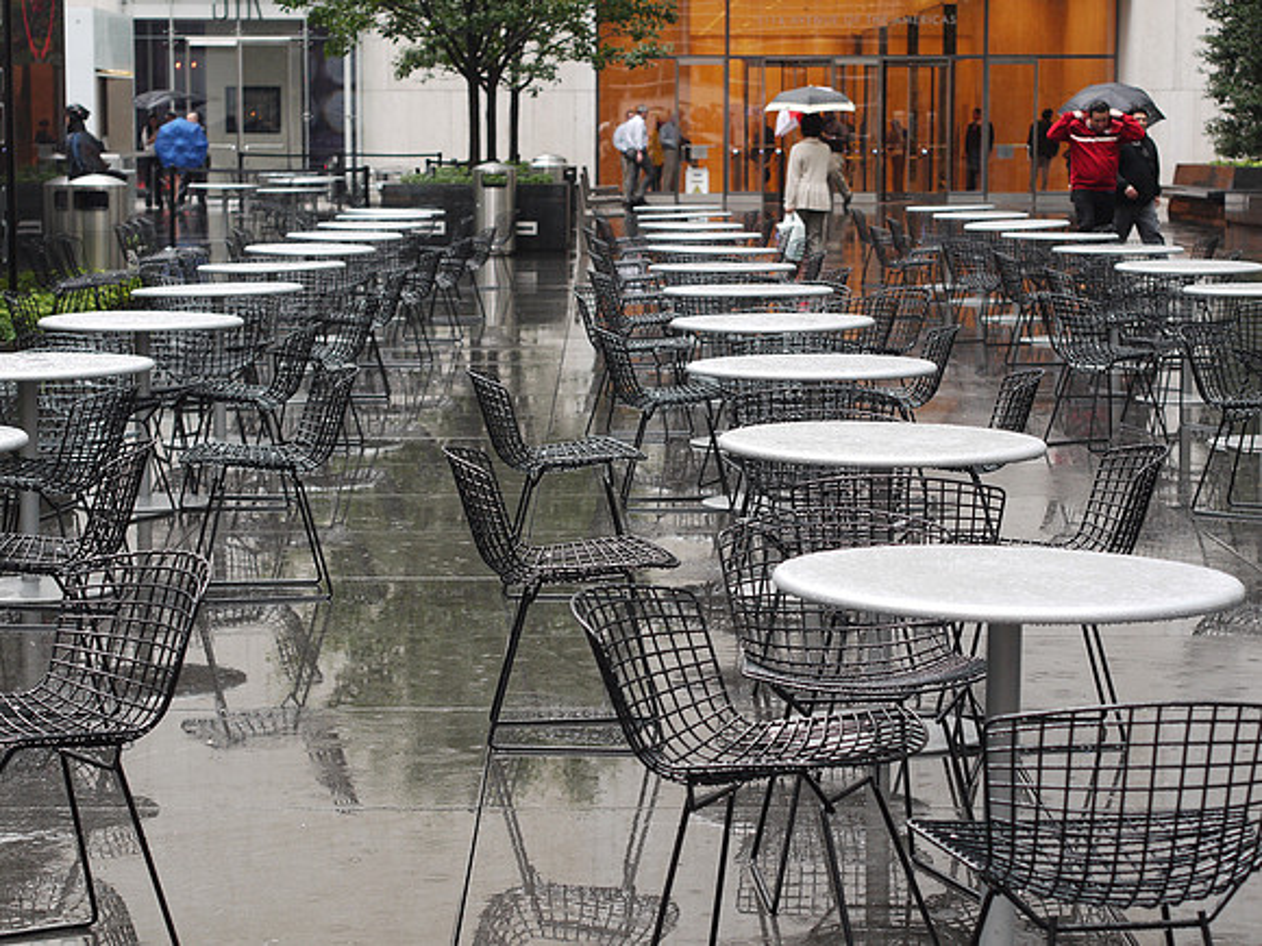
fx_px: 3281
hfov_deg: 21.8
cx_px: 631
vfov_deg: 16.4
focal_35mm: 90
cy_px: 473
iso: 200
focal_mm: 45
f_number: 4
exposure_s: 1/60
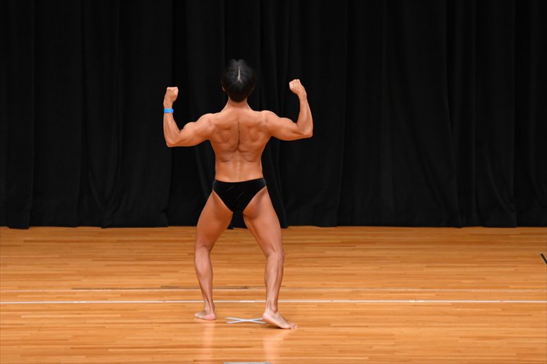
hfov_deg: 8.1
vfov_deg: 5.4
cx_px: 274
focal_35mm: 255
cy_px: 182
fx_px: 3873
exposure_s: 1/400
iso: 3200
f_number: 5.6
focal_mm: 170
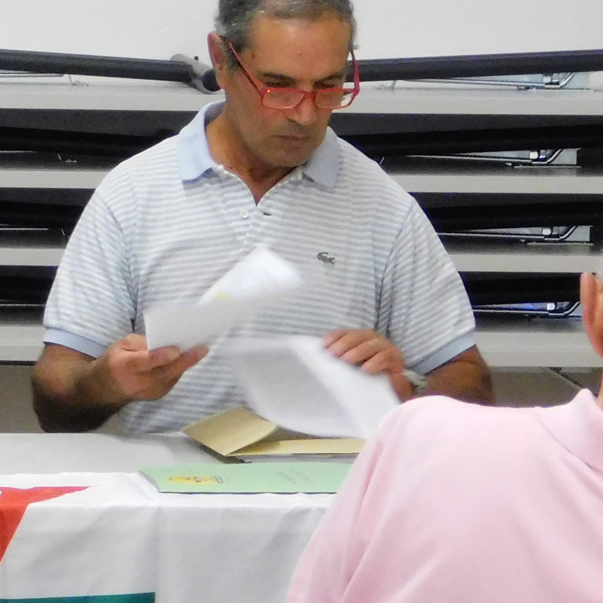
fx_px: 5696
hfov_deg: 6.0
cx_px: -278
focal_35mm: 289
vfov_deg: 6.1
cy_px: 311
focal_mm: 16.1
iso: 800
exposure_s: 1/25
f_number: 4.5
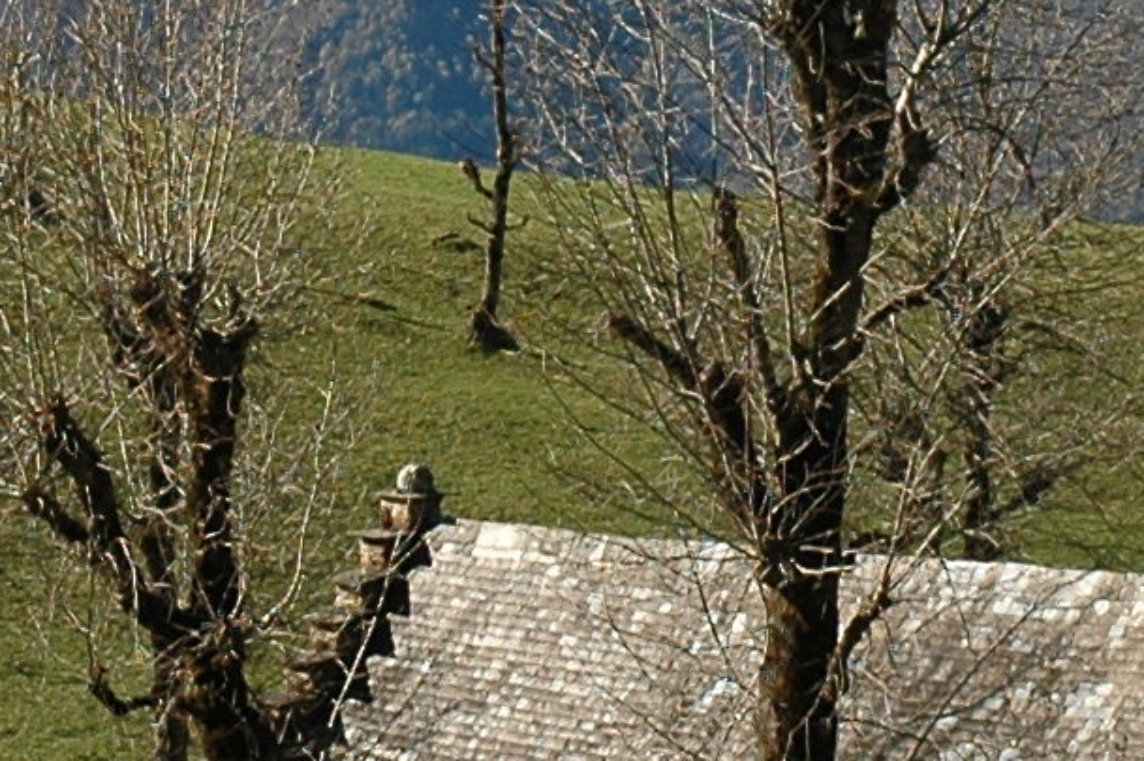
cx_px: 941
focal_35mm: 252
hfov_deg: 8.2
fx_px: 8001
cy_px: -96
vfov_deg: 5.4
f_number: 8
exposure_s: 1/250
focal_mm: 34
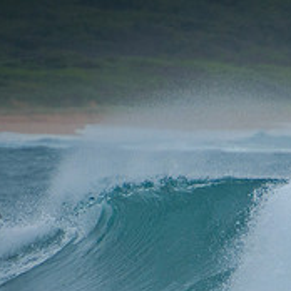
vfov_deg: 1.0
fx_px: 16216
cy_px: 310
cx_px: 331
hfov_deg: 1.0
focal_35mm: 1705
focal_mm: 400
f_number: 5.6
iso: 450
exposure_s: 1/2000
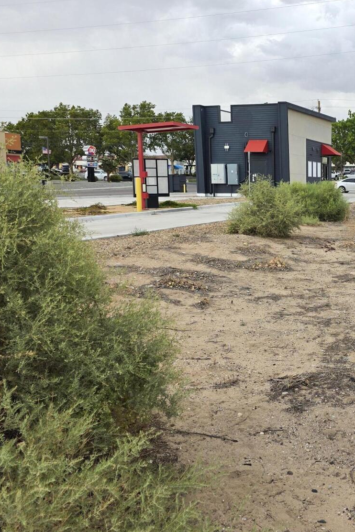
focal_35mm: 43
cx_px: 315
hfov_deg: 30.0
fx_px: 636
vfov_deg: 45.4
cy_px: 261
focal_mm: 6.3
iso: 32
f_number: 1.7
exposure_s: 1/180
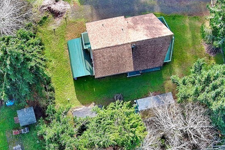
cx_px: 10
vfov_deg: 14.9
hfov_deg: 21.7
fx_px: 568
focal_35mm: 91
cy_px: 124
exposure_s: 1/150
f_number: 2.8
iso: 100
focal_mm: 10.57
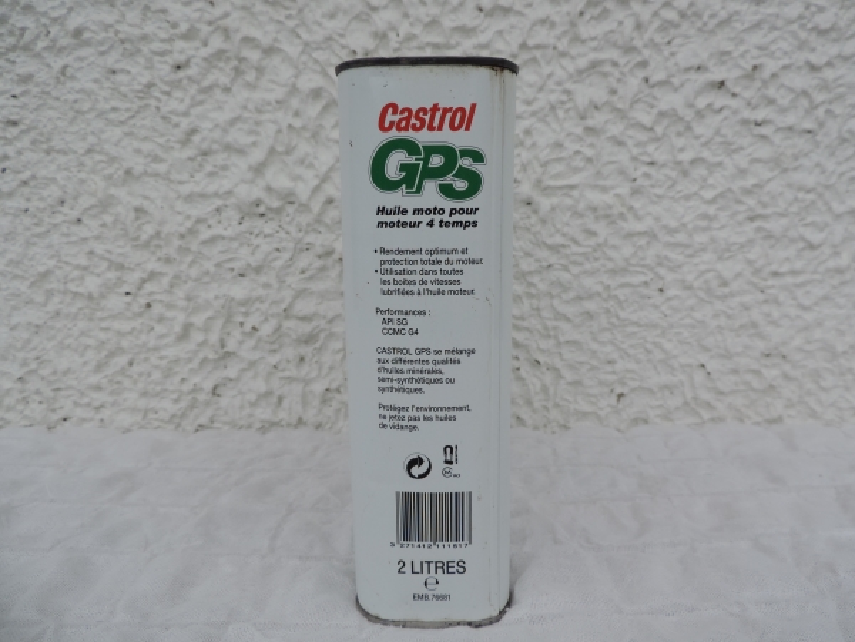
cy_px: 321
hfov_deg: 71.6
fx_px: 593
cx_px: 428
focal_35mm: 24
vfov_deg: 56.8
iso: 80
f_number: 3
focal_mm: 4.3
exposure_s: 1/640
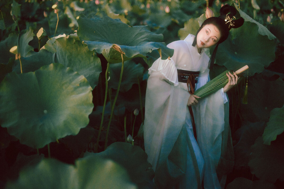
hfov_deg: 39.6
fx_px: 394
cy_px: 94
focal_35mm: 50
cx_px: 142
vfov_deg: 27.0
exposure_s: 1/160
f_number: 1.8
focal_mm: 50
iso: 4000
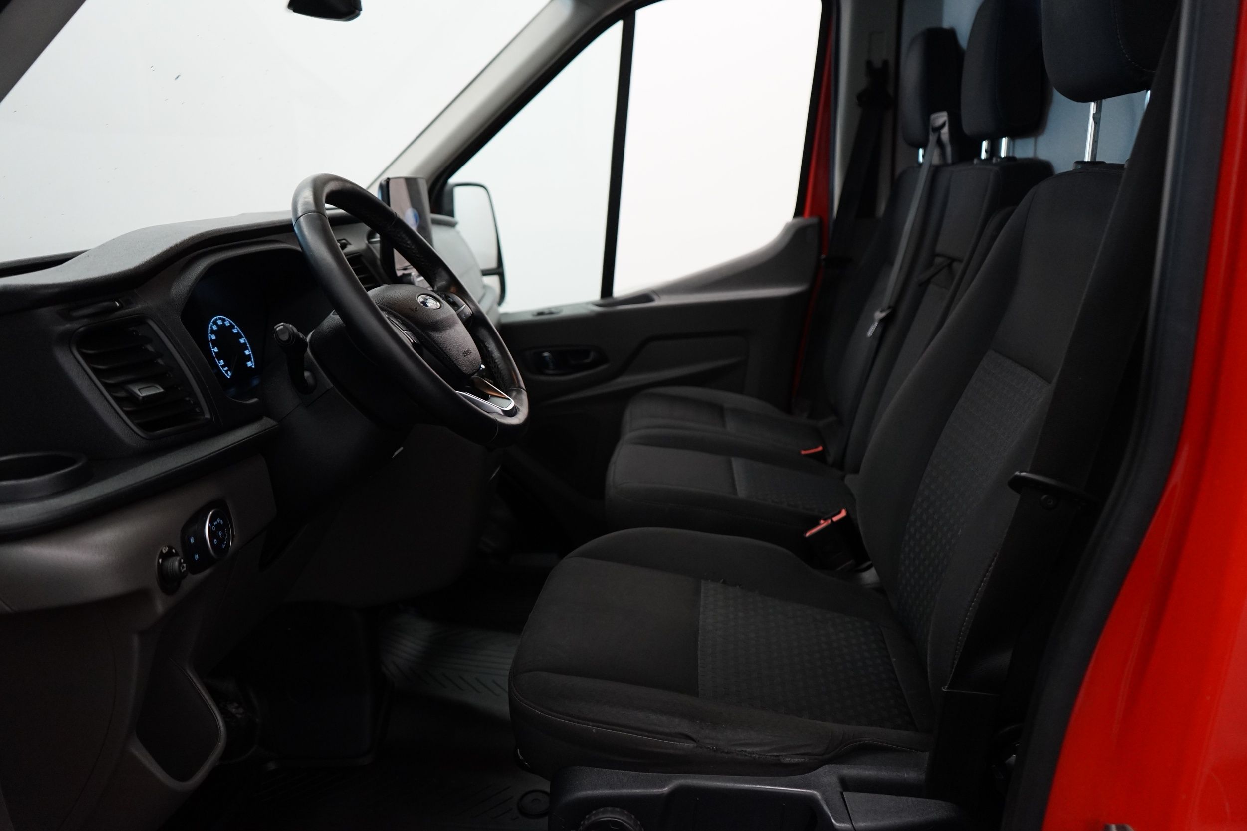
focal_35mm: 28
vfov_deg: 46.4
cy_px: 416
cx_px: 624
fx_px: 970
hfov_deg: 65.5
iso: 1600
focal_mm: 28
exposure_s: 1/160
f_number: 3.5
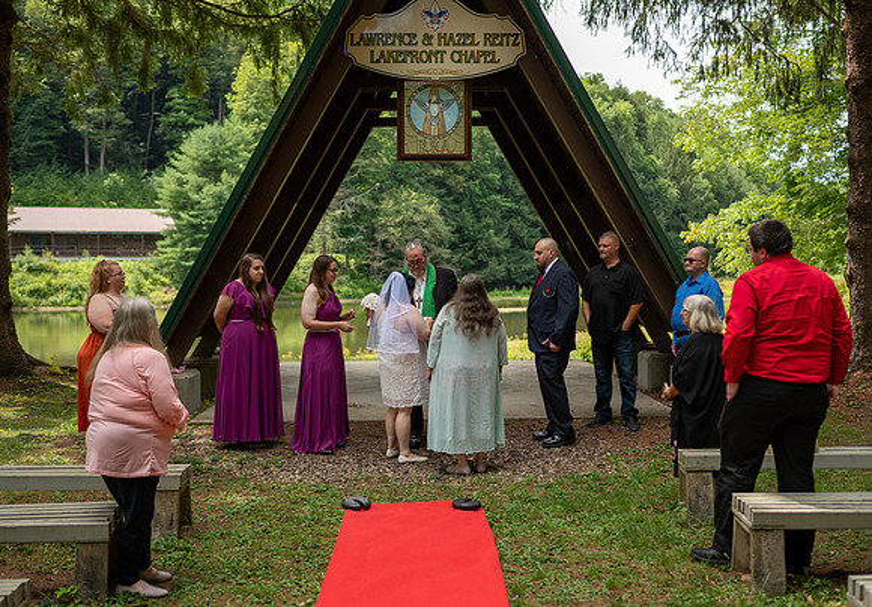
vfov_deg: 33.1
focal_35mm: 42
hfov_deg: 46.3
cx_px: 436
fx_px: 1021
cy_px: 304
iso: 80
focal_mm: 35
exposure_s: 1/1000
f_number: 2
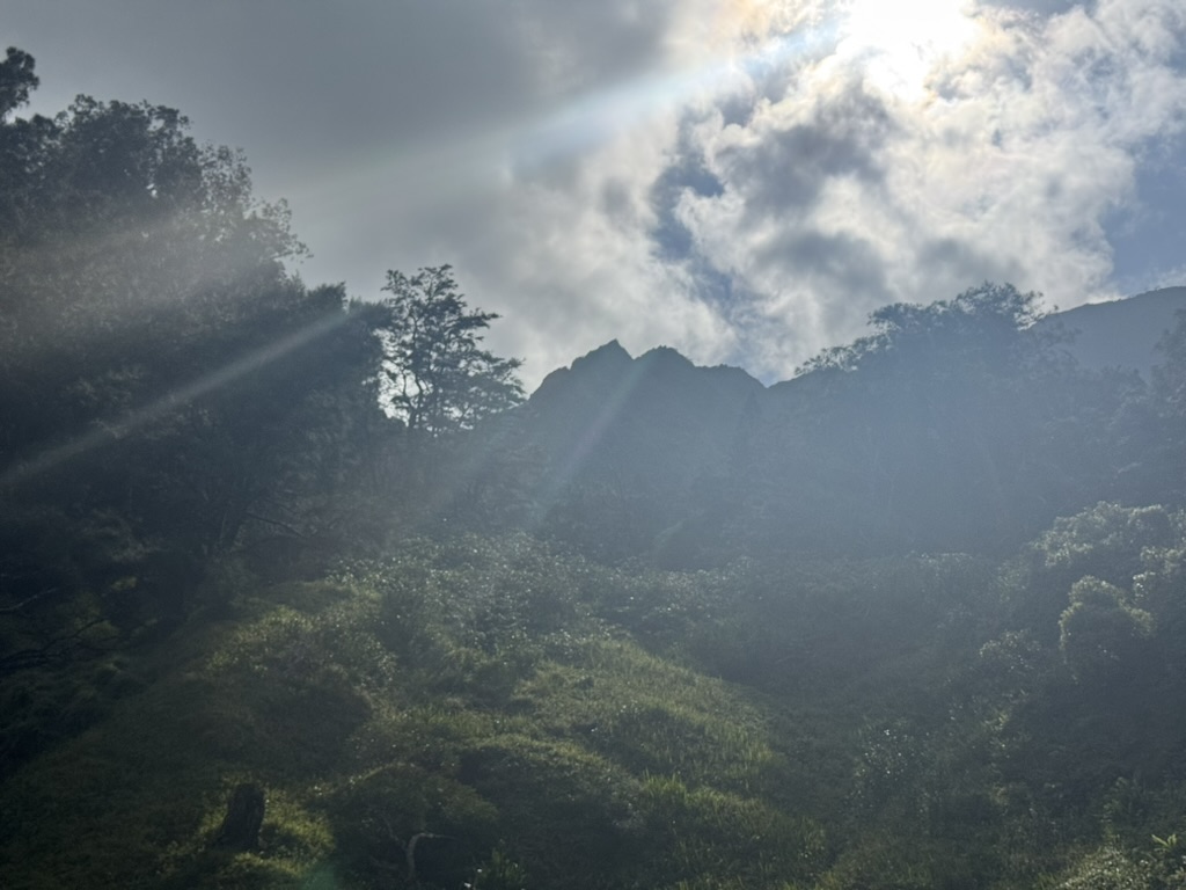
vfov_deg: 30.3
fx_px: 1645
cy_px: 445
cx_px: 593
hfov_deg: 39.7
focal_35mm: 48
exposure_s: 1/28571
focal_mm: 6.76
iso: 50
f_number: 1.78
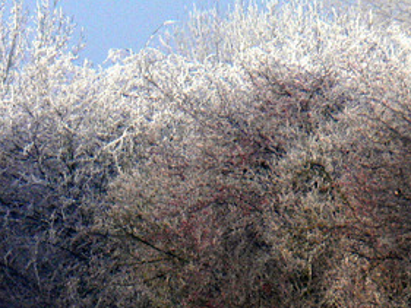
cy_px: 422
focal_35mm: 1594
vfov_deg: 0.9
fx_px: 18934
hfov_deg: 1.2
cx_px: -55
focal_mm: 88.8
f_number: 5.6
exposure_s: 1/160
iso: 80
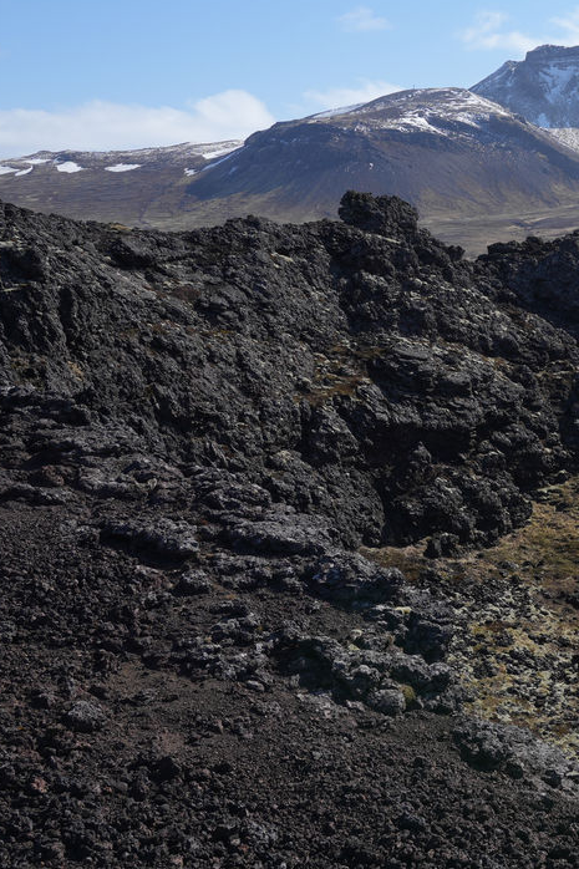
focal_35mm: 55
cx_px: 848
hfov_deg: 21.1
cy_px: 248
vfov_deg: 35.7
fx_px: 1327
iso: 100
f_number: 8
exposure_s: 1/250
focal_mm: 24
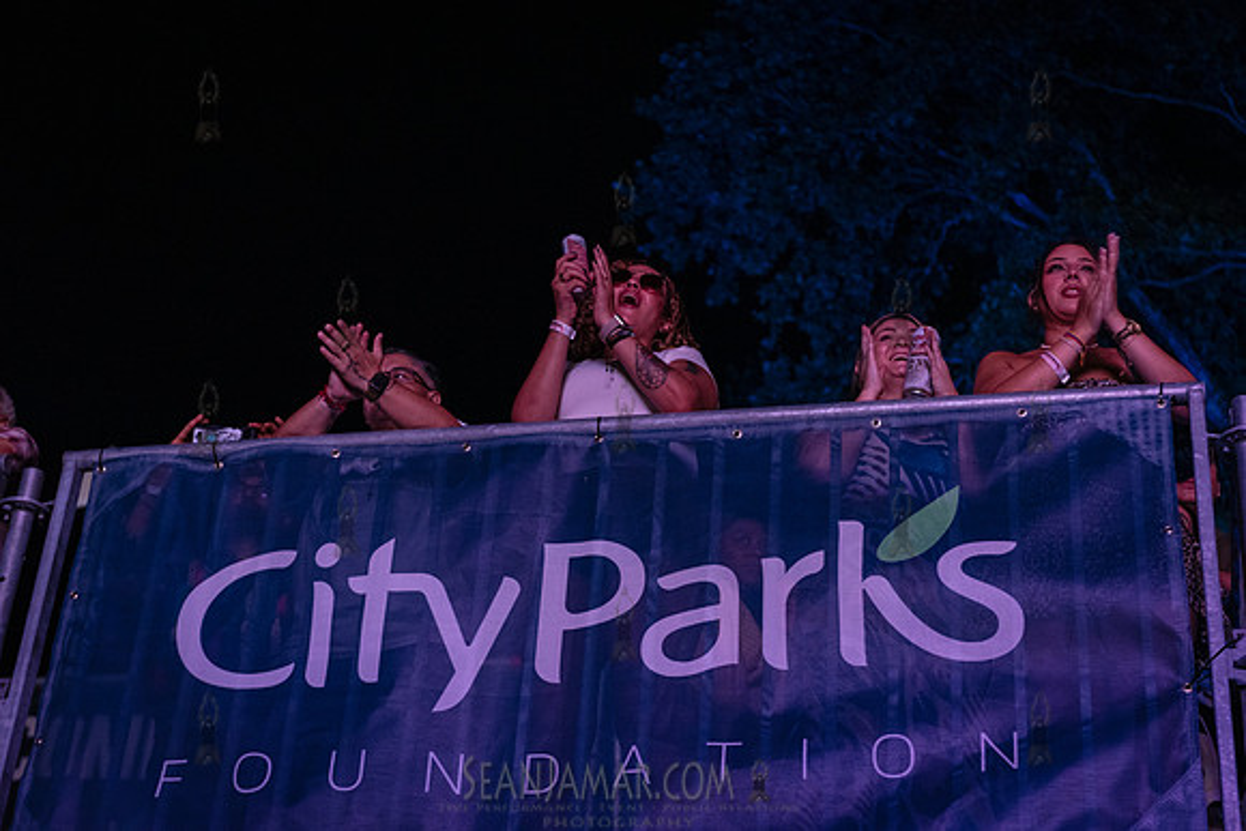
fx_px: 2423
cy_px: 416
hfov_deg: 28.8
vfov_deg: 19.5
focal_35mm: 70
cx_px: 623
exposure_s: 1/160
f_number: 4
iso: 5000
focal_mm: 70
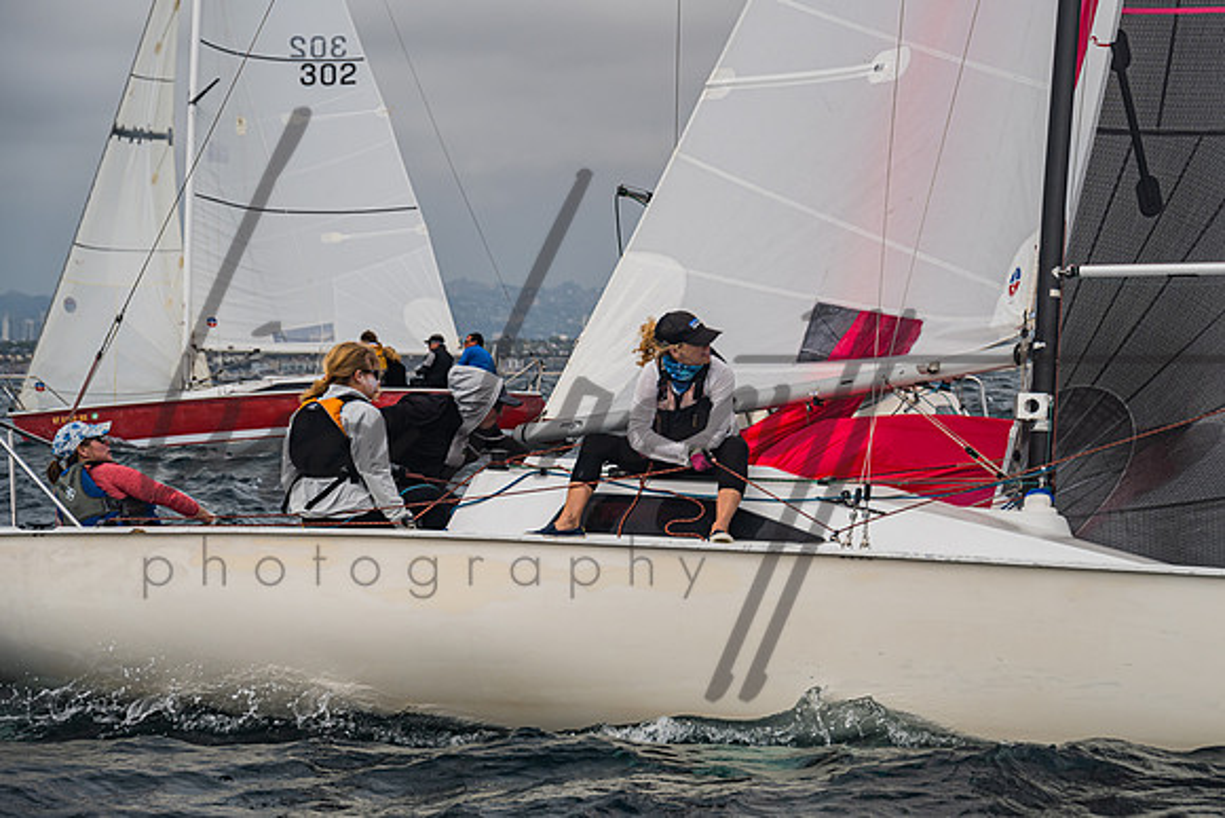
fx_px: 4780
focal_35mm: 140
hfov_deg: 14.6
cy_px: 374
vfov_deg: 9.8
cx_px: 699
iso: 160
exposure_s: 1/640
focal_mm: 120
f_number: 6.3
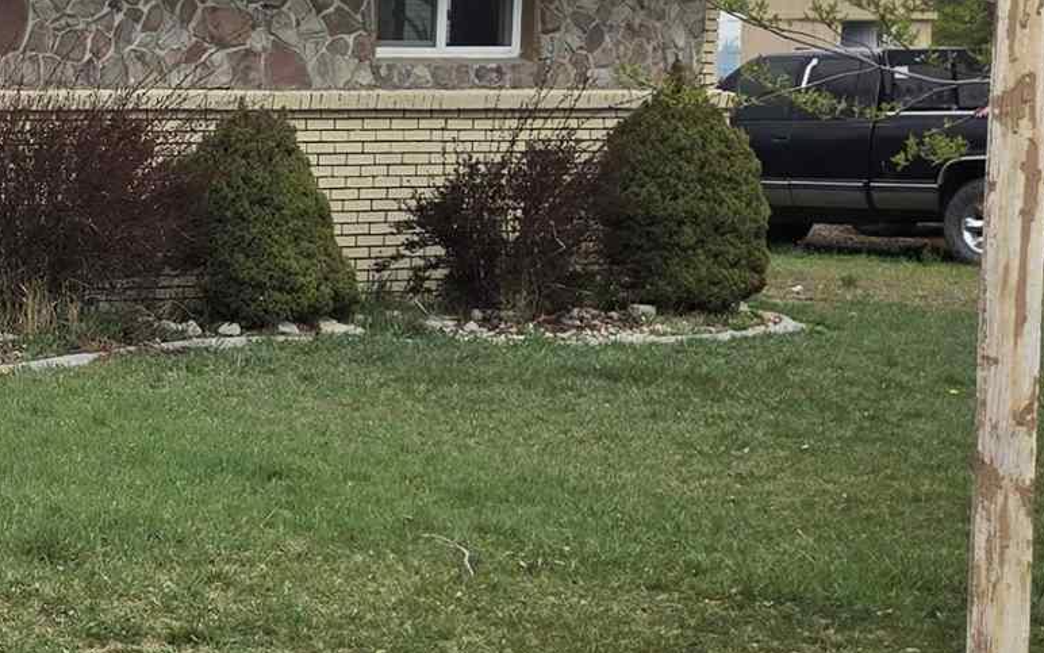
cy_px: 237
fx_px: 2761
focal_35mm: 97
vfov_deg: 13.5
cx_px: -830
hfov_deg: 17.4
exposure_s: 1/984
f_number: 1.8
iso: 25
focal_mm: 5.4
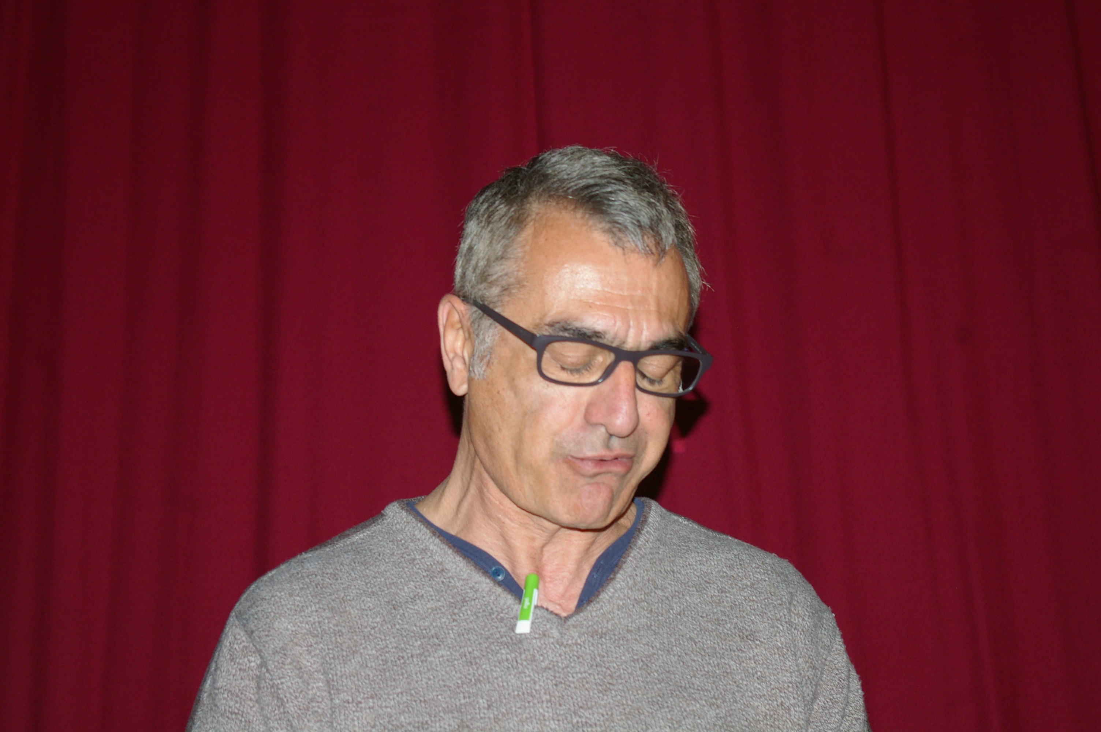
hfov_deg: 29.9
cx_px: 550
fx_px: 2063
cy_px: 366
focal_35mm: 68
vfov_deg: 20.1
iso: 400
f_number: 5.6
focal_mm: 45
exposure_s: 1/60
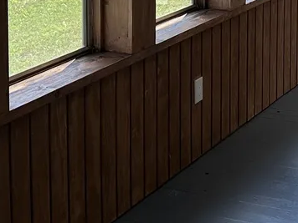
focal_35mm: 97
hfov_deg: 19.7
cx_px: 286
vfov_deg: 14.6
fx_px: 835
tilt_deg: -7.8
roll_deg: -1.3
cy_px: -61
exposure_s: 1/435
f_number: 1.78
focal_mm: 6.86
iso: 80
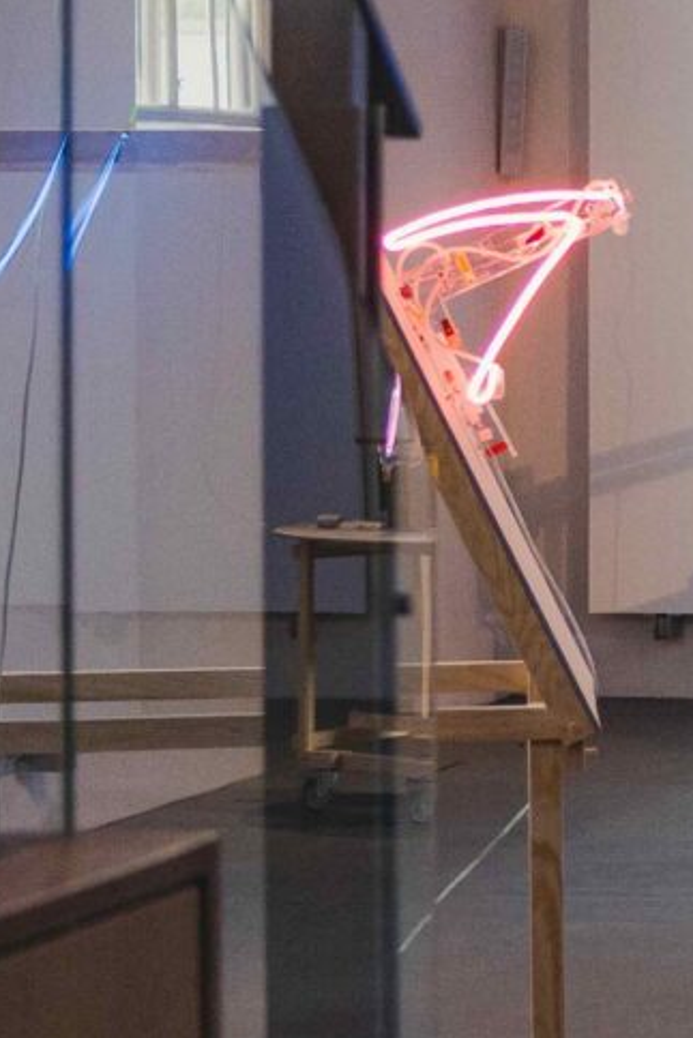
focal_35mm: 148
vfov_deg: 13.8
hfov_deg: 8.3
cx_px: 1845
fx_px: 4270
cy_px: 282
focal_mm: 28
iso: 1600
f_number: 2.8
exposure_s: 1/200
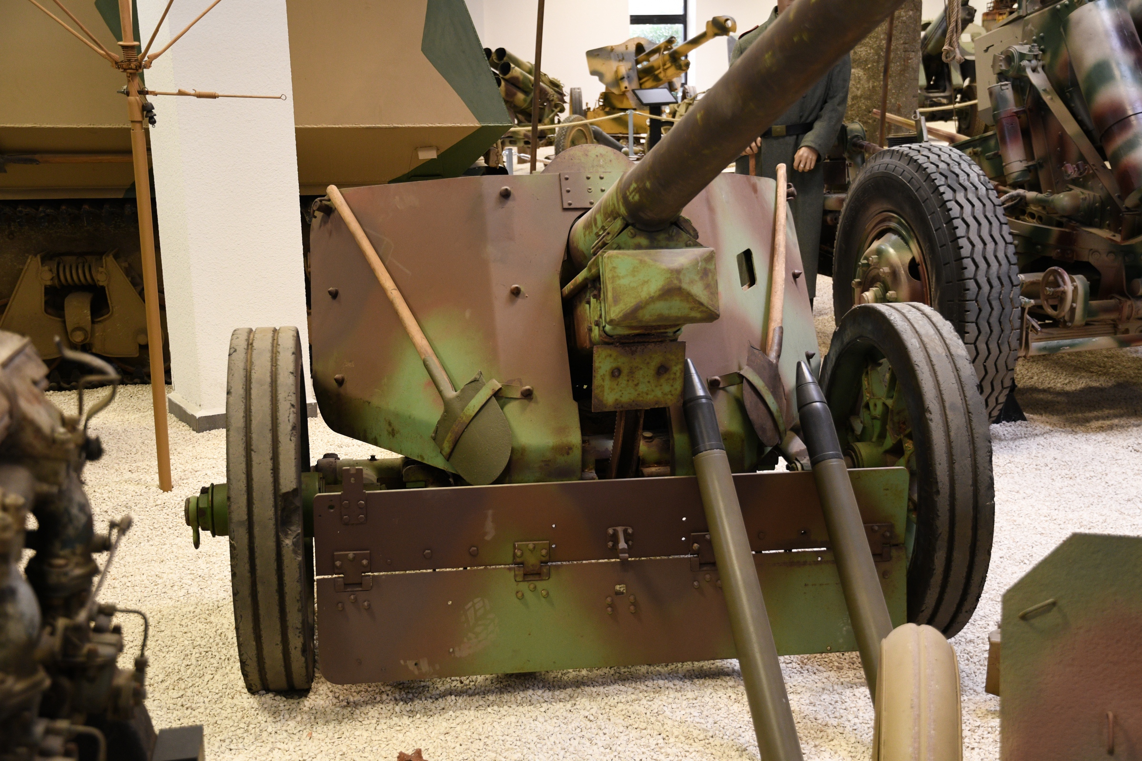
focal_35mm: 46
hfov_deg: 42.7
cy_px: 380
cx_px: 571
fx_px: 1459
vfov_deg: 29.2
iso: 800
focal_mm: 31
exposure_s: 1/50
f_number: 3.5
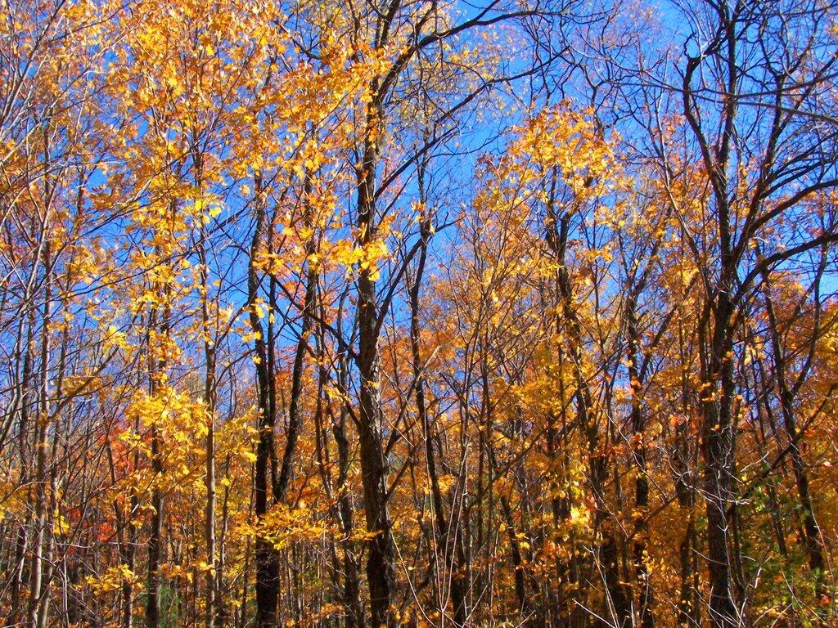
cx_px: 419
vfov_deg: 30.3
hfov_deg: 39.7
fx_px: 1162
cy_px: 314
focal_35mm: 48
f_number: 5.6
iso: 400
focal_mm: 8
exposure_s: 1/800
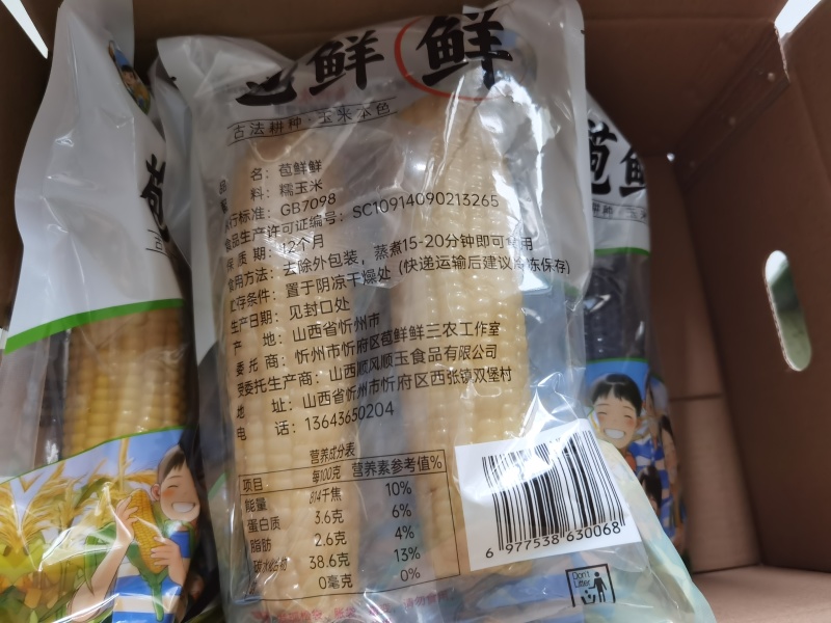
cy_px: 312
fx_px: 648
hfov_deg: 65.3
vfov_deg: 51.4
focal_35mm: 27
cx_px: 416
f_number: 1.9
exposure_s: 1/33.3
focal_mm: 6.71
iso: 320
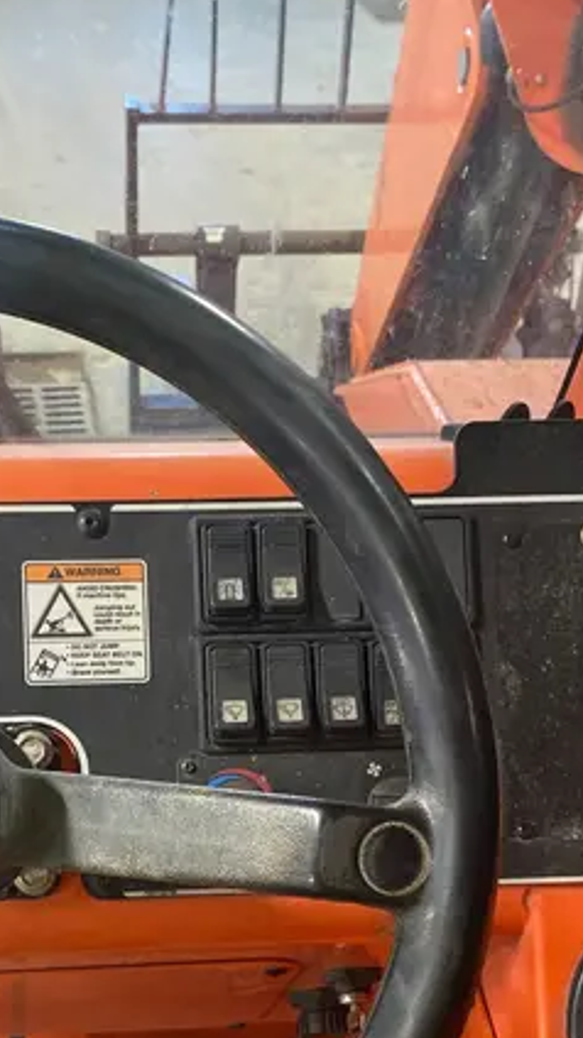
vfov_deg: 41.3
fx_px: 1349
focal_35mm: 49
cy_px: 736
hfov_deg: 24.3
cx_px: 186
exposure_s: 1/40
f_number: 1.8
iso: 640
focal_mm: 4.25
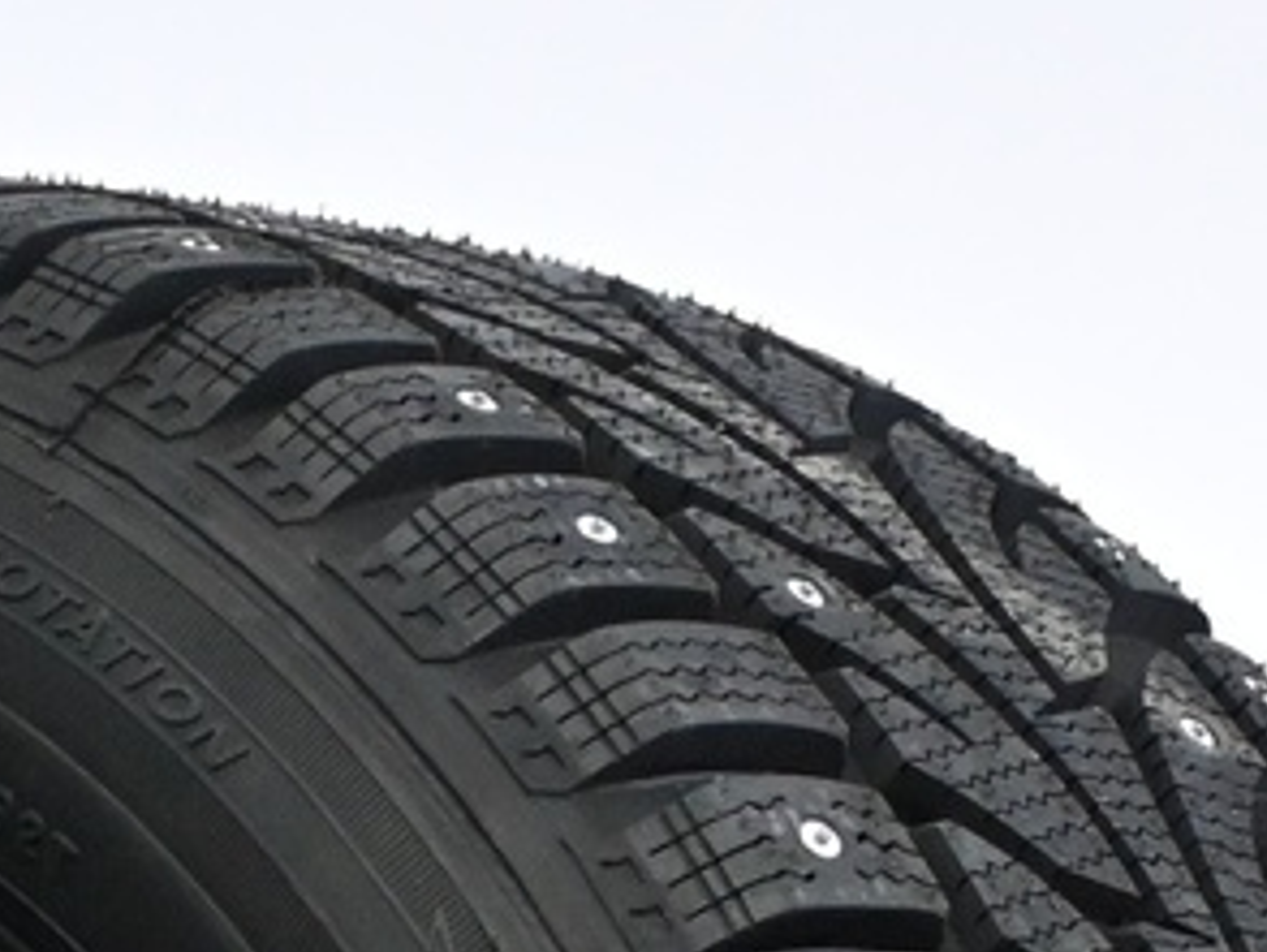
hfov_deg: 9.9
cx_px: 215
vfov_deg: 7.1
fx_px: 7277
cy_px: 2180
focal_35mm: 199
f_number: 4.2
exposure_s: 1/100
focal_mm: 25
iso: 3200
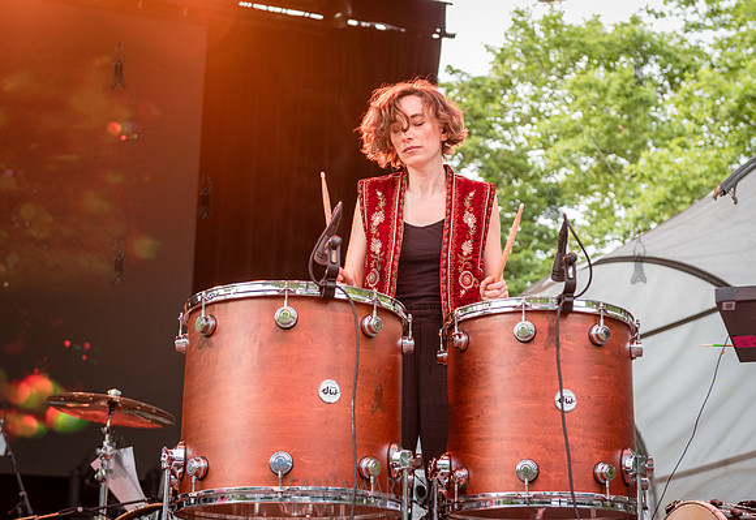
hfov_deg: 31.6
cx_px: 429
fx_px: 1334
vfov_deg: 22.1
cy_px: 234
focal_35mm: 63
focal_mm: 56
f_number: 3.5
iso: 1000
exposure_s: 1/400
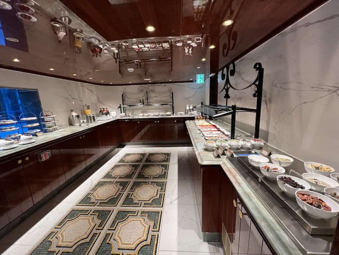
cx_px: 170
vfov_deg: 89.9
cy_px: 128
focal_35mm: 13
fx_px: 127
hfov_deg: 106.2
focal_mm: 1.6
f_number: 1.8
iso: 250
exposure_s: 1/63
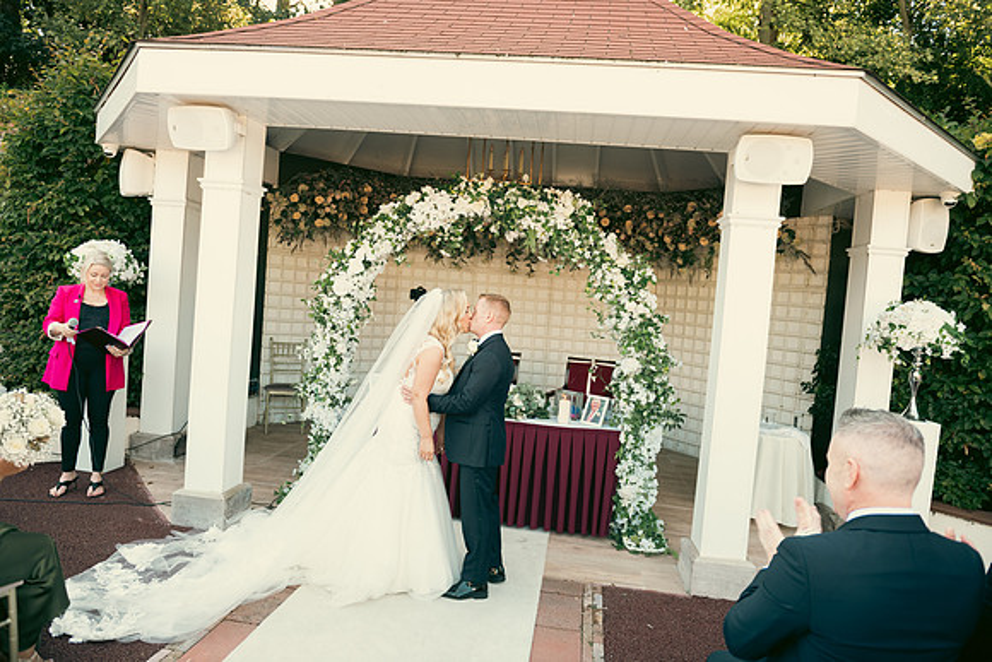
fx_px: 661
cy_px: 331
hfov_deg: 73.7
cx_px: 496
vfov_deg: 53.2
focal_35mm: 24
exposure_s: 1/250
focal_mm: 24
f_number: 3.5
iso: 320
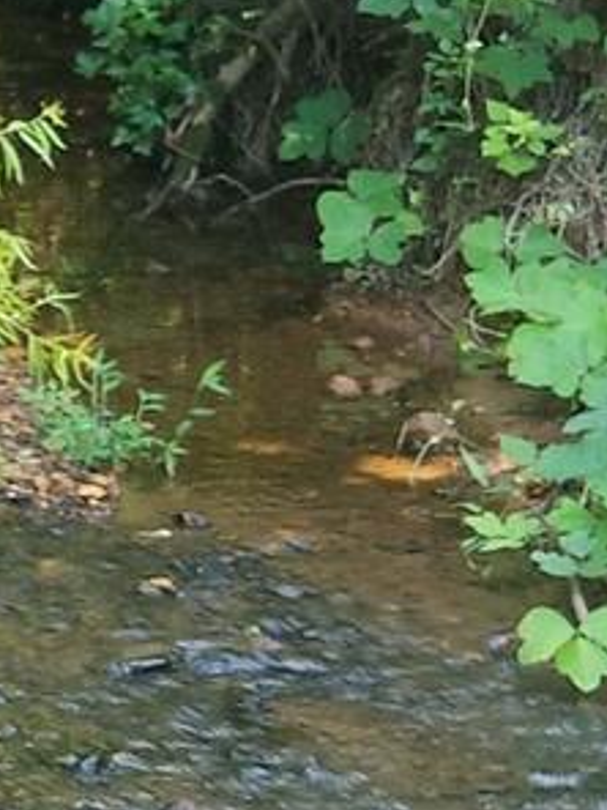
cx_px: -112
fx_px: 3156
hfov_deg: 10.8
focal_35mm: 135
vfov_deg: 14.6
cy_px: 202
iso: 40
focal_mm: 6
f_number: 2.4
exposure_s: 1/30
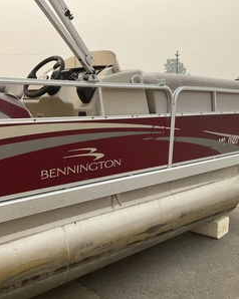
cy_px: 150
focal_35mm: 38
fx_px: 336
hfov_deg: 37.9
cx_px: 54
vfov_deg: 48.0
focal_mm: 3
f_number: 1.8
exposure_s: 1/1279
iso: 25
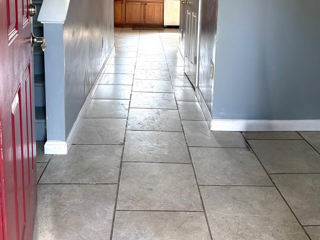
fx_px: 324
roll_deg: -2.6
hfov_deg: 52.6
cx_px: 160
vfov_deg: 38.5
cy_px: 35
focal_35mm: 35
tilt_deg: -9.1
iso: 160
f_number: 1.78
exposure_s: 1/223
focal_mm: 6.76
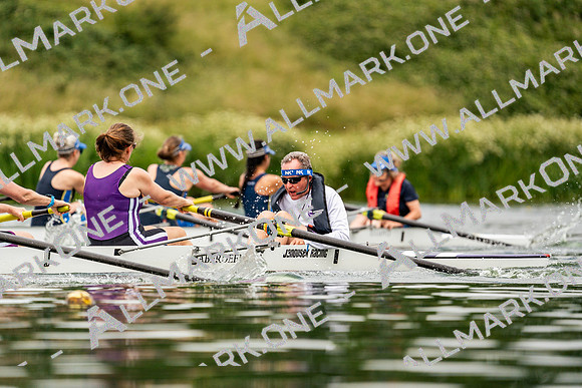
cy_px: 194
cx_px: 291
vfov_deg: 2.4
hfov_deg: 3.6
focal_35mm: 576
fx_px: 9314
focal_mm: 576
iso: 400
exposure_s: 1/2000
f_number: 6.3
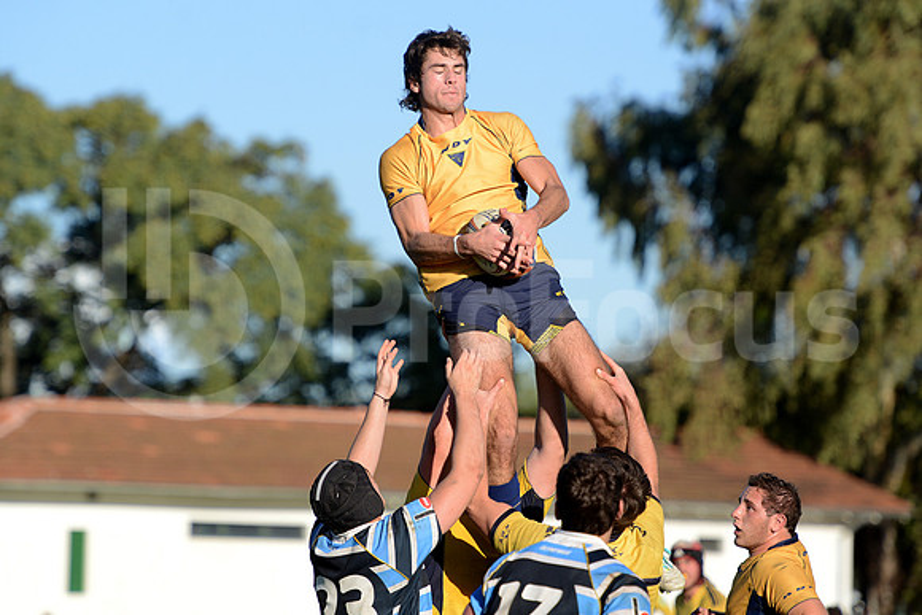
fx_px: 5379
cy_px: 308
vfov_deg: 6.5
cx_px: 461
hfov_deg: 9.8
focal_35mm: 210
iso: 400
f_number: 4
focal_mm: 210
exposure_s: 1/1600
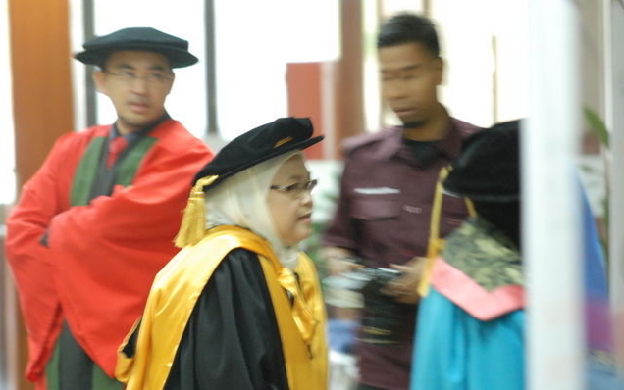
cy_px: 197
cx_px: 312
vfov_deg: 4.3
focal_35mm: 308
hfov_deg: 6.8
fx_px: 5240
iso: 1600
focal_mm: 200
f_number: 4.5
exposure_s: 1/20
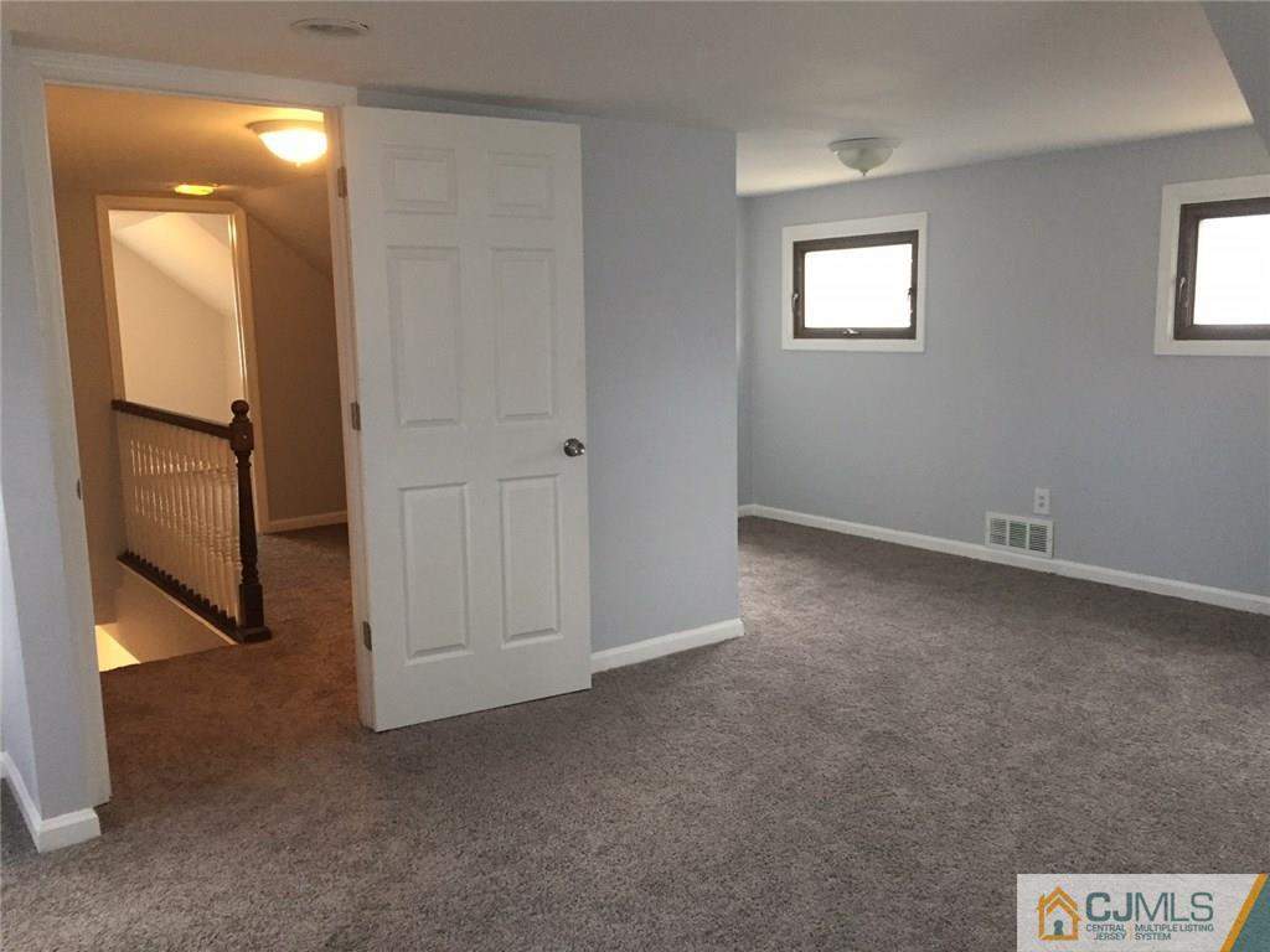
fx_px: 1064
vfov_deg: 48.2
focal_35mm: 29
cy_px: 476
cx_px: 635
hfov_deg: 61.7
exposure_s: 1/30
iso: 200
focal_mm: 4.15
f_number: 2.2
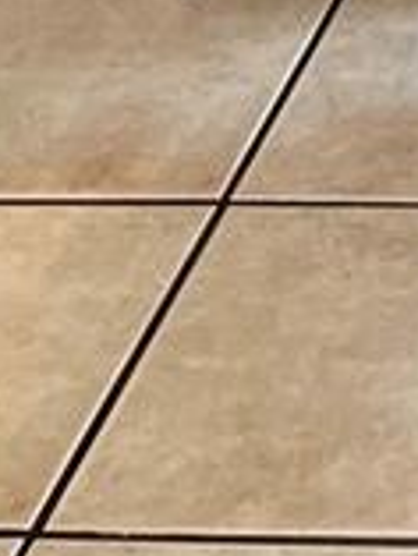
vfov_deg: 7.6
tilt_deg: -2.1
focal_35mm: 199
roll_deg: -0.7
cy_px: -1519
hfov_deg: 6.8
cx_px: 1208
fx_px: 3200
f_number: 1.5
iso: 100
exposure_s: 1/60
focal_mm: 5.7
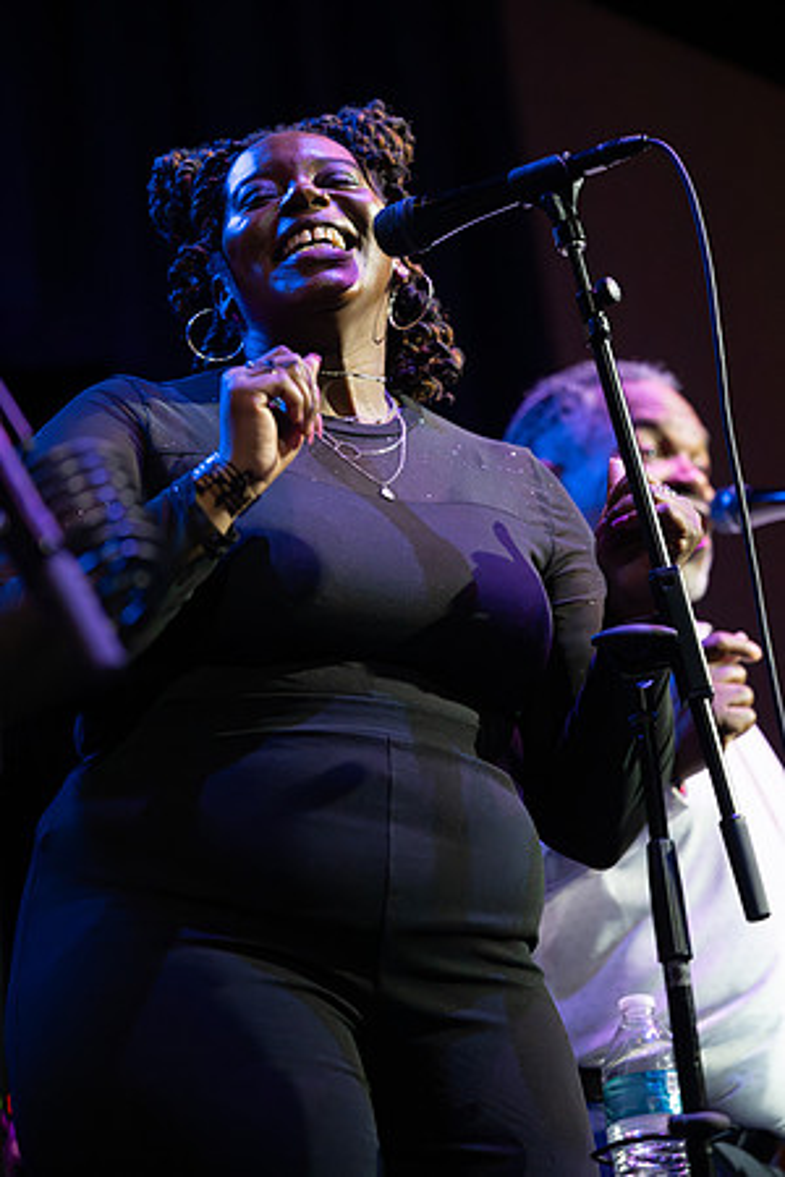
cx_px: 392
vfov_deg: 20.0
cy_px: 588
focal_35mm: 102
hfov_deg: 13.4
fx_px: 3336
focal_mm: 102
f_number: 2.8
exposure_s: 1/250
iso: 6400
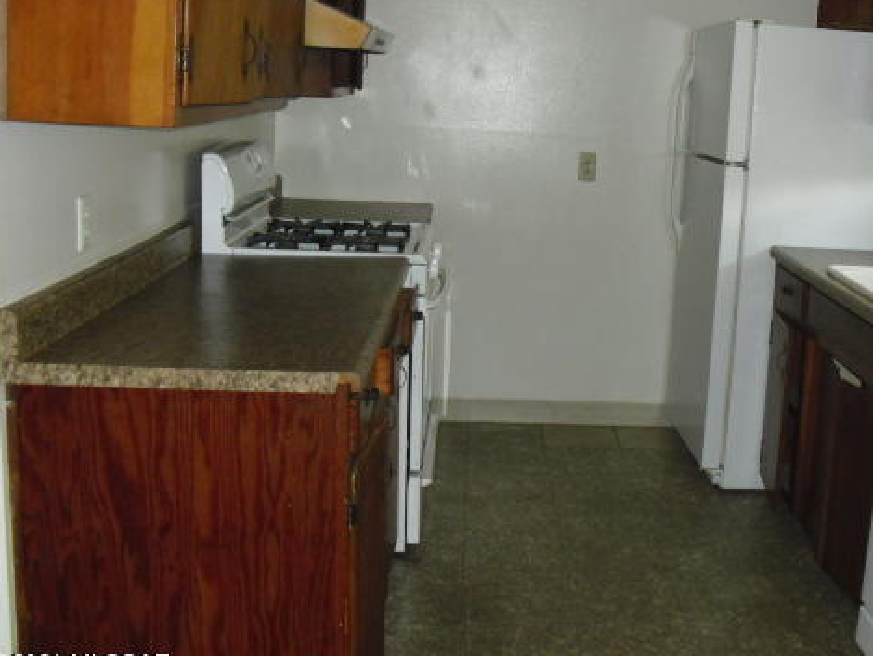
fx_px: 1236
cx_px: 576
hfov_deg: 38.5
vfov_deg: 29.6
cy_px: 255
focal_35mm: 49
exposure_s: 1/60
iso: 200
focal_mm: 6.3
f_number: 3.1
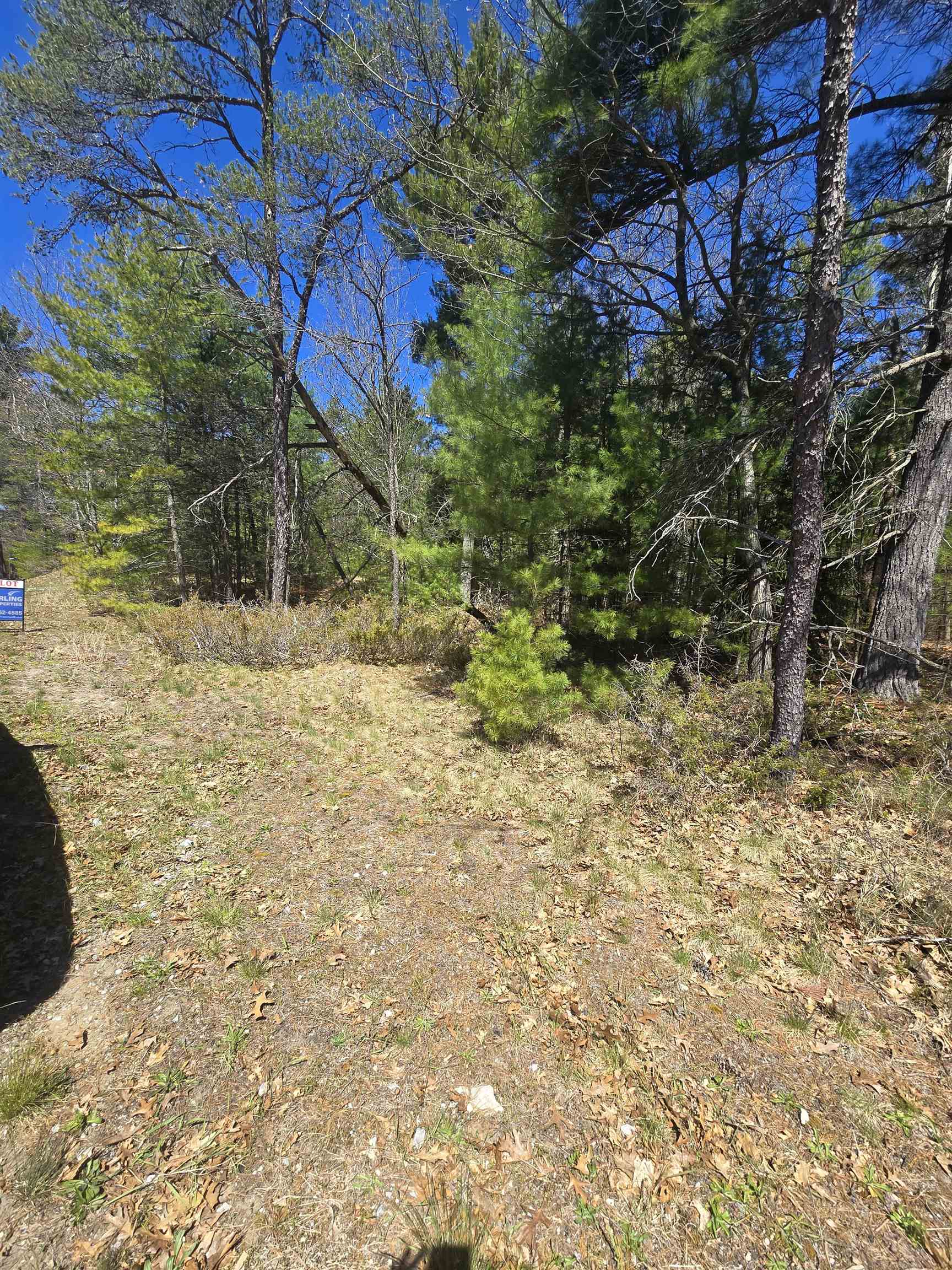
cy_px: 635
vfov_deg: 106.2
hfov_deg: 89.9
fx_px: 477
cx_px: 476
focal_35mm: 13
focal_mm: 2.2
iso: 50
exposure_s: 1/1262
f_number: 2.2
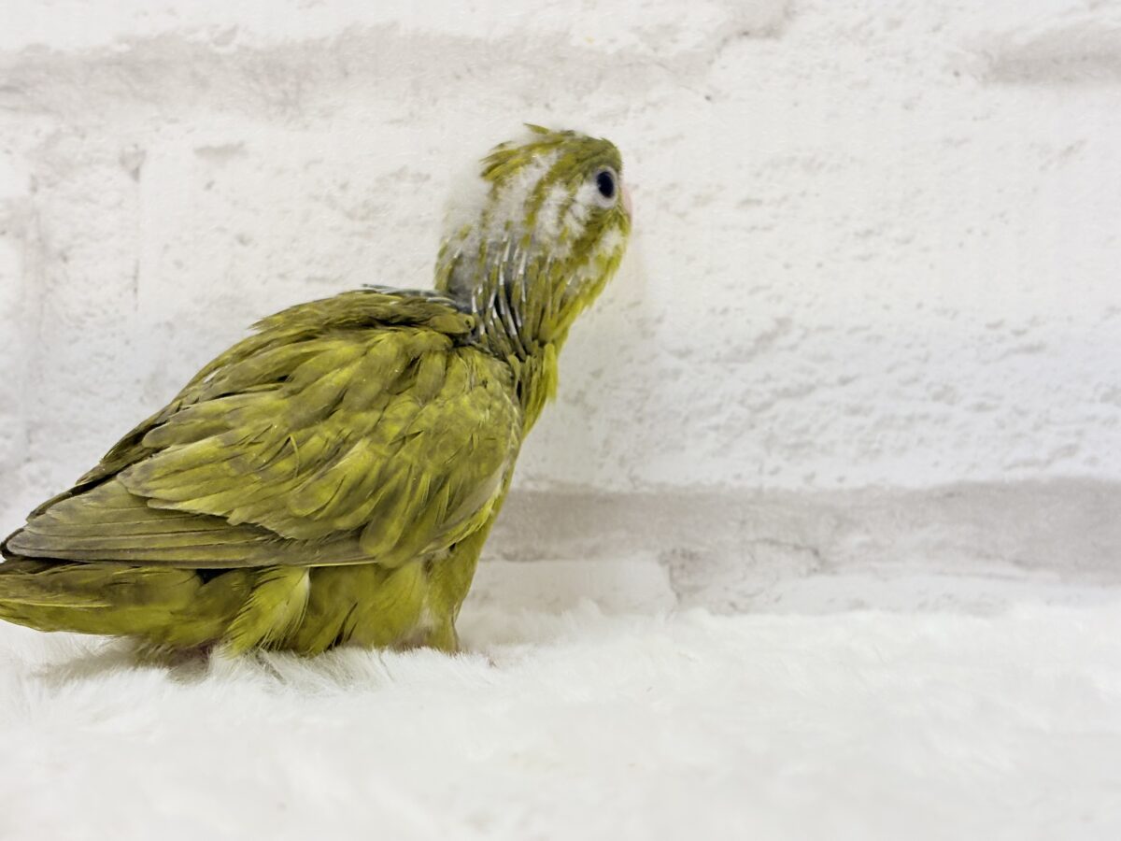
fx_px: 1684
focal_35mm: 52
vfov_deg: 28.0
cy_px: 420
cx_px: 560
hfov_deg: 36.8
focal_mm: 5.96
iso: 125
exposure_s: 1/100
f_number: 1.6
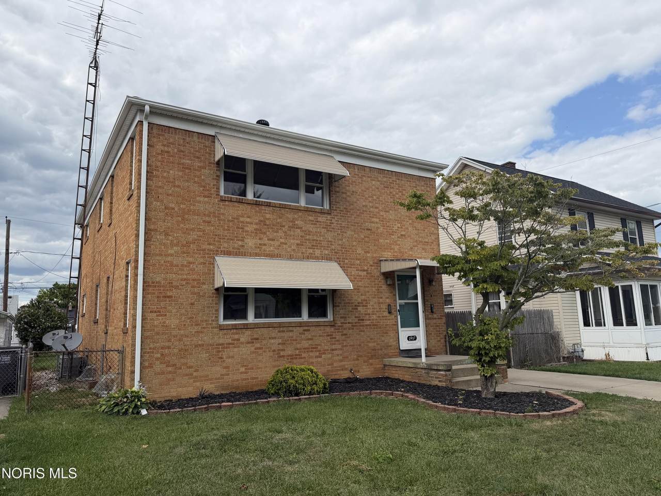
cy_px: 248
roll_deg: +2.8
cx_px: 330
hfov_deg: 71.6
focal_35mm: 24
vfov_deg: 56.8
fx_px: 458
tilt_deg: +8.6
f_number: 1.78
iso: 80
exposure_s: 1/4673
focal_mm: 6.76
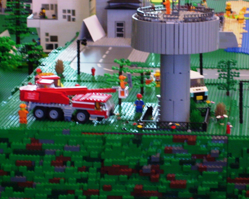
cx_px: 160
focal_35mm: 145
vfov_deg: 10.6
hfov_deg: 13.3
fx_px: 1069
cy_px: 87
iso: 160
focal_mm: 18
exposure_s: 1/8
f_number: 4.6
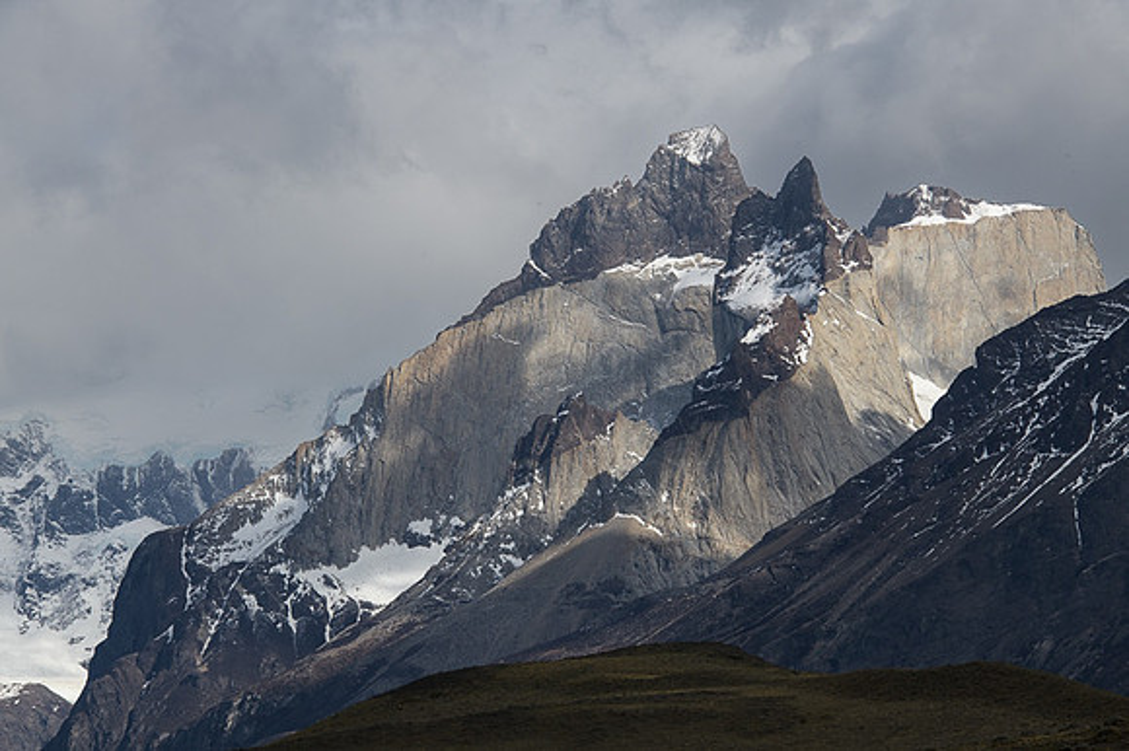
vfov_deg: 9.5
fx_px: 4545
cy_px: 376
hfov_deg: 14.2
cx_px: 564
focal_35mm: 145
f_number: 16
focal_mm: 145
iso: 400
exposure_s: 1/640
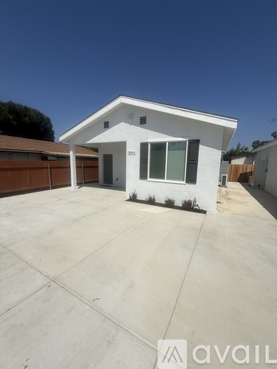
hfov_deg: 85.7
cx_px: 138
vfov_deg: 102.1
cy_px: 184
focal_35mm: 14
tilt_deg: -7.7
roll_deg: -1.2
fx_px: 149
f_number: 2.2
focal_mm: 2.22
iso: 50
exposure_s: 1/6173
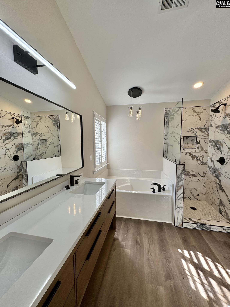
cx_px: 115
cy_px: 154
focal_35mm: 14
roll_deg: +0.6
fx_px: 124
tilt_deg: -4.6
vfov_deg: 102.1
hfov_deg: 85.7
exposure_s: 1/159
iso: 40
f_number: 2.2
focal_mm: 2.22
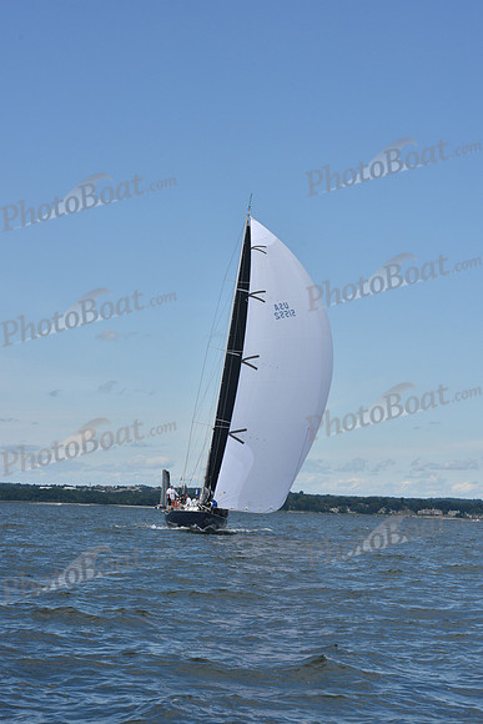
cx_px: 242
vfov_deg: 23.6
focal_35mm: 86
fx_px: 1730
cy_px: 362
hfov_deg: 15.9
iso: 320
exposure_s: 1/1000
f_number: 10
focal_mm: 86
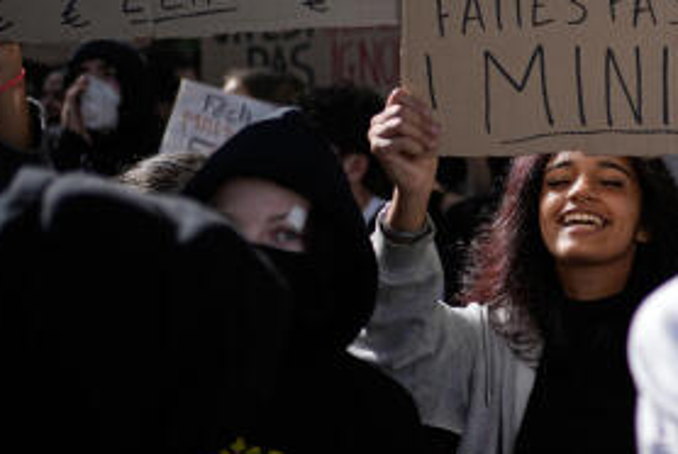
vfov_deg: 16.4
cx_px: 671
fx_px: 1565
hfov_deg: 23.5
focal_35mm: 83
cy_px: 105
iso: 200
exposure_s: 1/6400
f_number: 1.8
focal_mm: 35
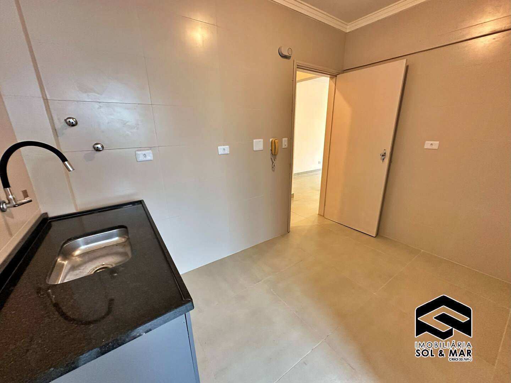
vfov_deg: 85.7
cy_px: 192
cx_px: 256
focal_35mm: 14
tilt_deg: -16.9
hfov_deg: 102.1
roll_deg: +0.8
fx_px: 207
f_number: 2.2
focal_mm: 2.22
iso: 500
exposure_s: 1/60
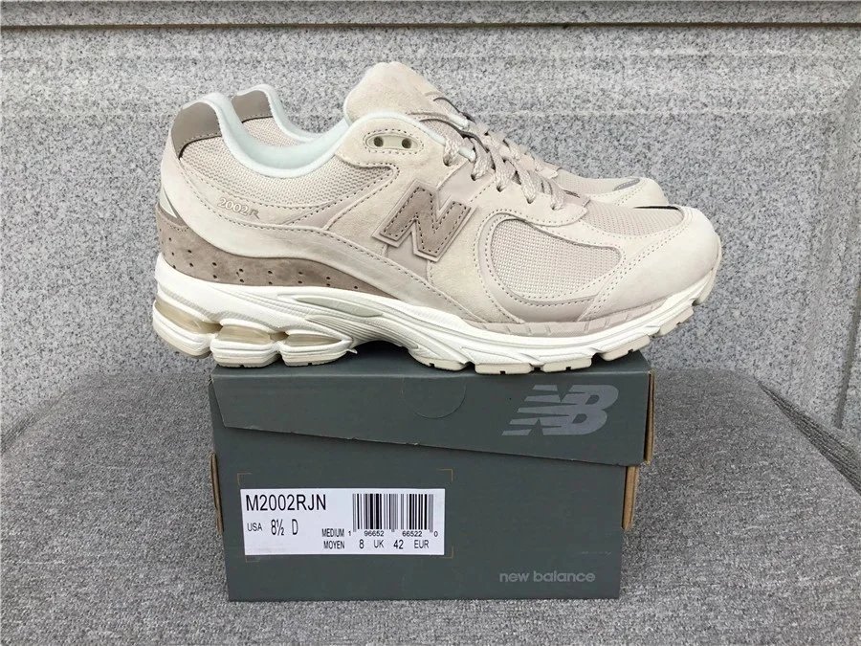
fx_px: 771
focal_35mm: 31
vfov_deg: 45.4
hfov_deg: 58.4
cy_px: 323
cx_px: 430
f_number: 2.4
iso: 25
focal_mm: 3.3
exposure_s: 1/274
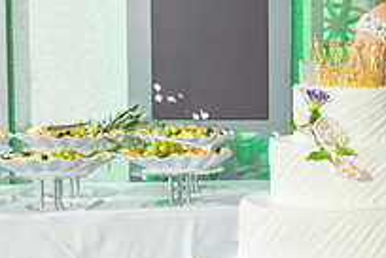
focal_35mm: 88
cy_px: 153
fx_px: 943
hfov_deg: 20.5
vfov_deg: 15.5
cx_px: 543
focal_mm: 31
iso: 1000
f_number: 5.6
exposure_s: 1/160
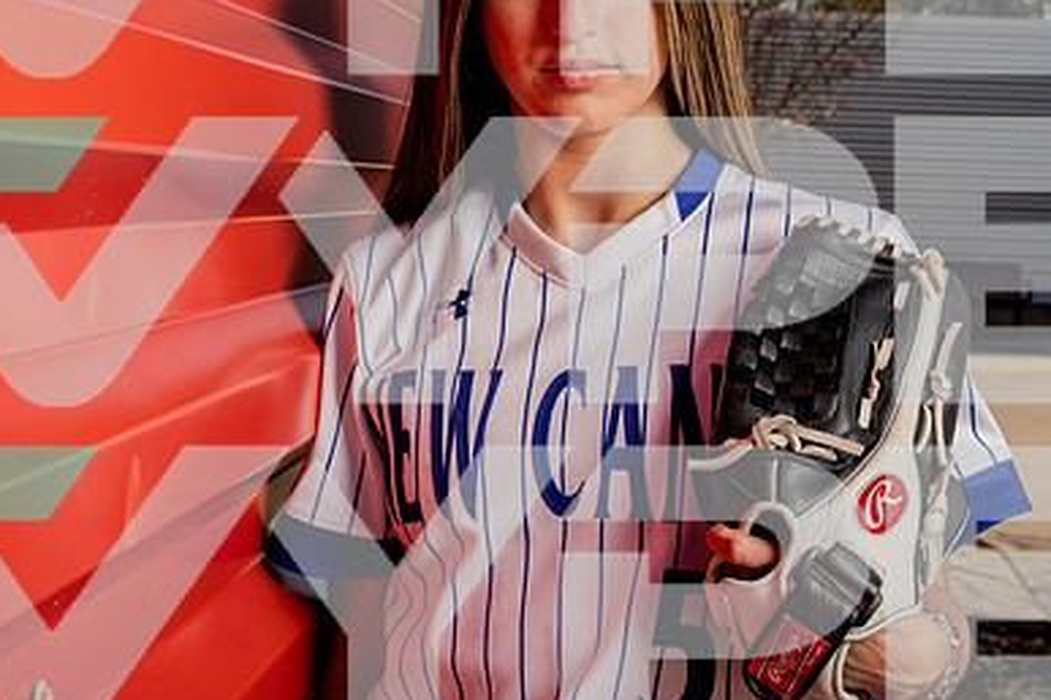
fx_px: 2102
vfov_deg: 18.9
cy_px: 262
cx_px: 516
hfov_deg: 28.1
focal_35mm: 72
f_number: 10
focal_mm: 48
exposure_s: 1/250
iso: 125
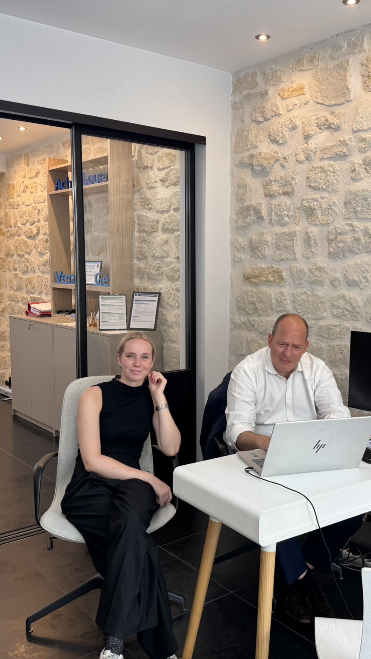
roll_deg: +0.2
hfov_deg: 33.5
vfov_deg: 56.6
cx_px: 234
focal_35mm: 35
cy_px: 329
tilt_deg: -5.4
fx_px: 612
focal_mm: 6.76
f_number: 1.78
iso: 100
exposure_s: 1/100
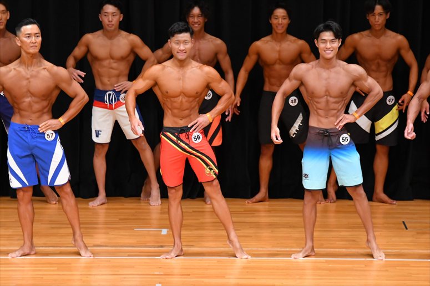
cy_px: 143
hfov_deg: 7.6
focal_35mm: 270
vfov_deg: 5.1
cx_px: 215
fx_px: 3223
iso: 4000
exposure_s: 1/400
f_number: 5.6
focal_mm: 180
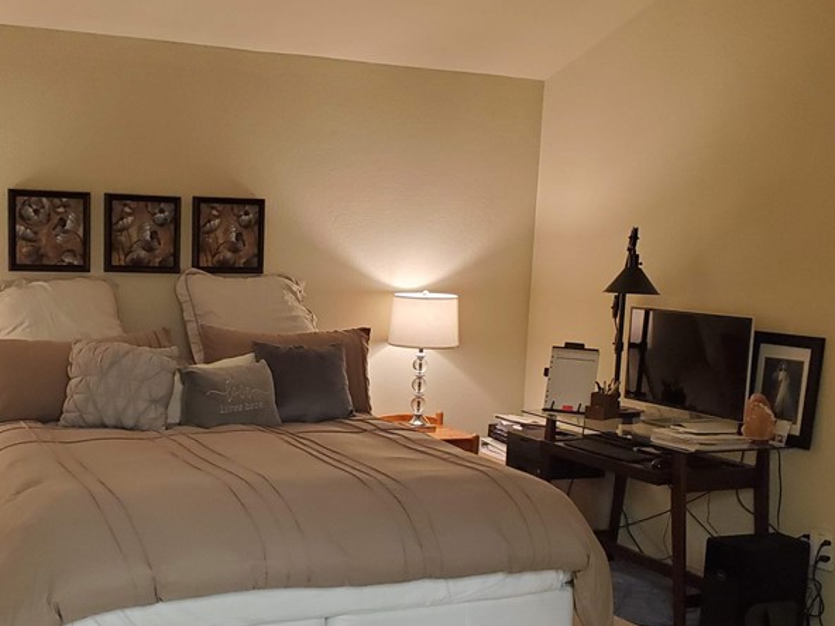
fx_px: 1085
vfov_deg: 32.1
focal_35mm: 45
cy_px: 368
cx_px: 282
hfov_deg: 41.6
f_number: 2.4
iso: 320
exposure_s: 1/40
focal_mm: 4.3
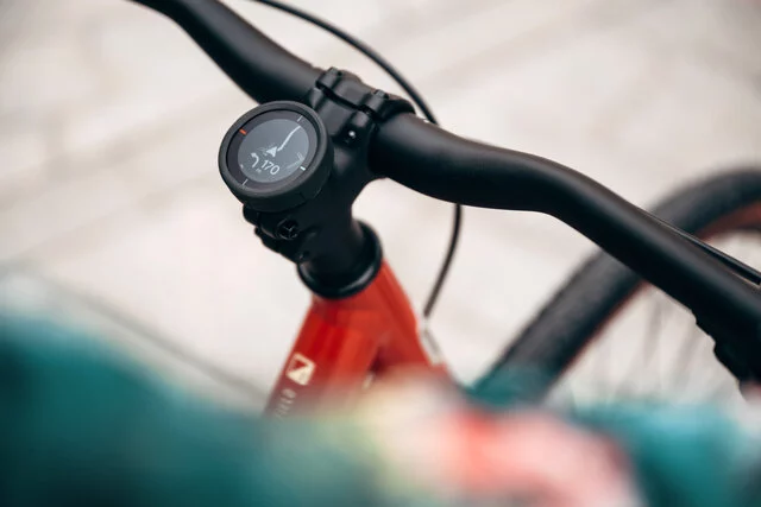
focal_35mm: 70
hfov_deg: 28.8
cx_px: 380
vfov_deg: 19.5
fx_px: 1480
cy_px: 254
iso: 200
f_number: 2.8
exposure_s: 1/1250
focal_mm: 70
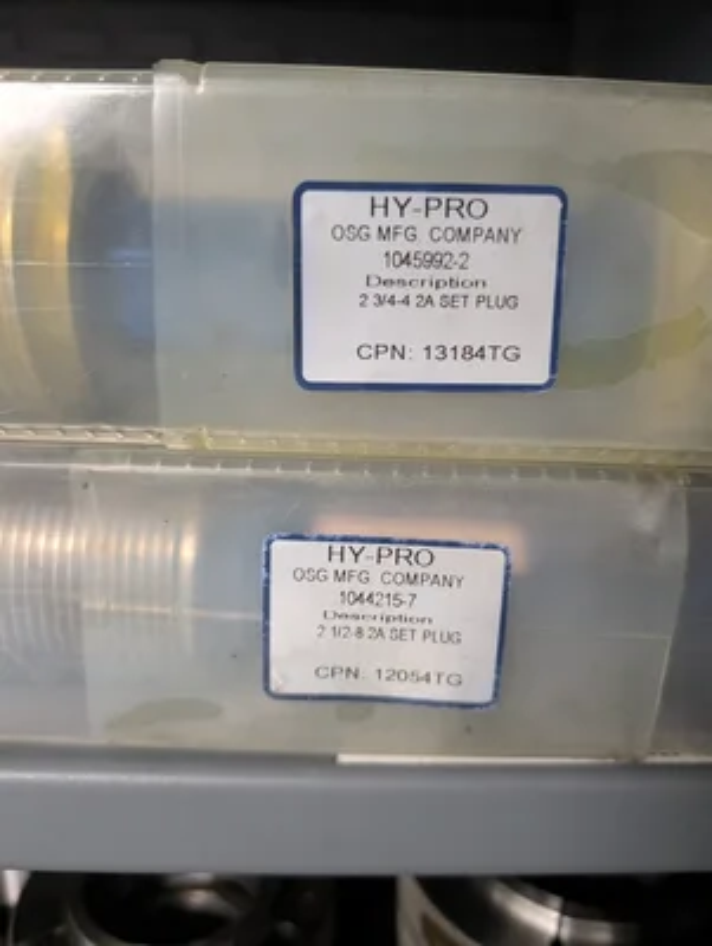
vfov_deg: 71.5
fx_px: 657
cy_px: 473
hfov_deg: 56.9
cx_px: 356
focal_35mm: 24
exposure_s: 1/120
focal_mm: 6.9
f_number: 1.68
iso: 2062
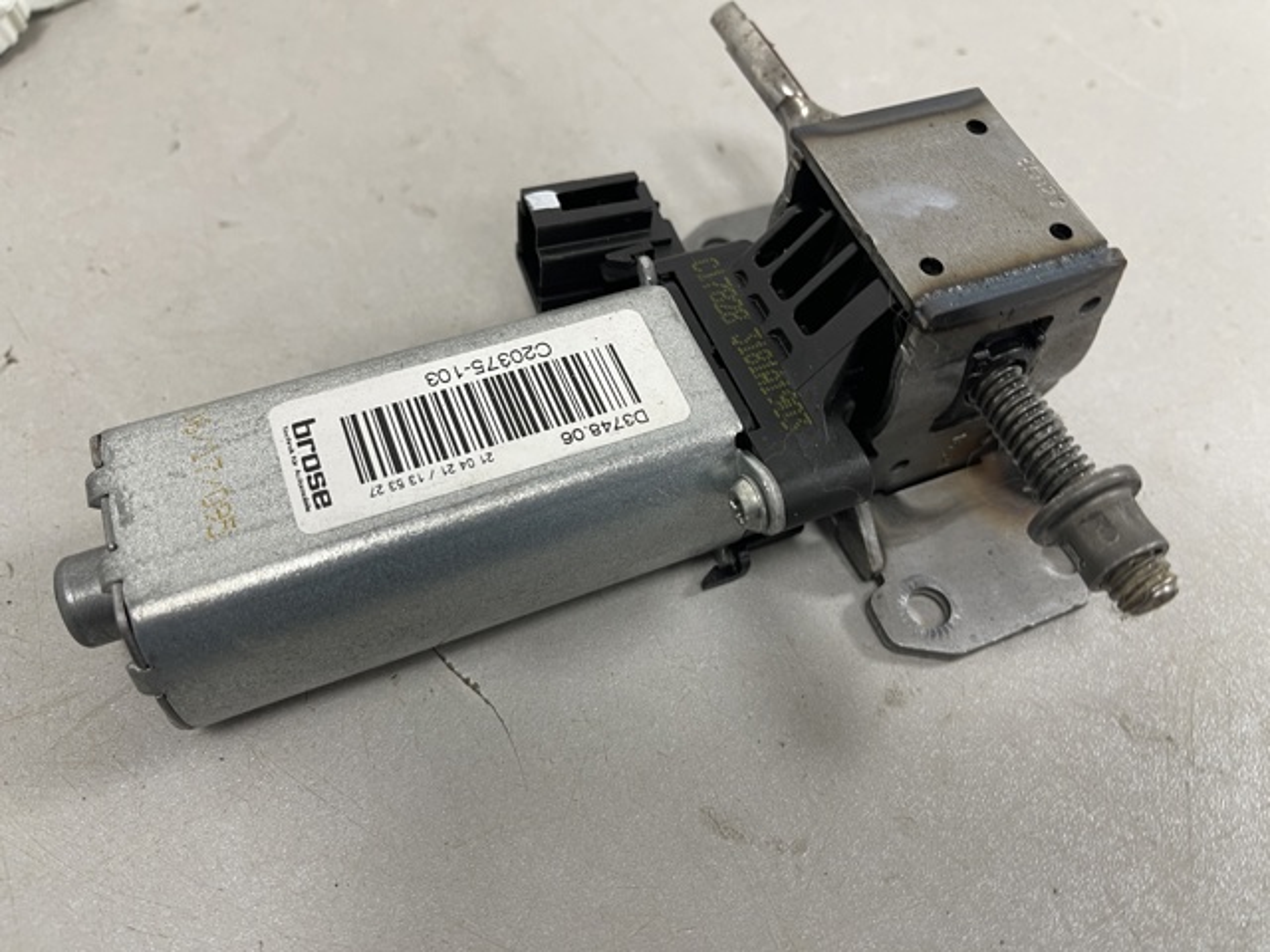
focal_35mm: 25
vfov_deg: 54.9
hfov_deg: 69.4
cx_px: 635
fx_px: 917
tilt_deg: -56.3
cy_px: 476
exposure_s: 1/50
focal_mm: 5.1
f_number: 1.6
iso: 80
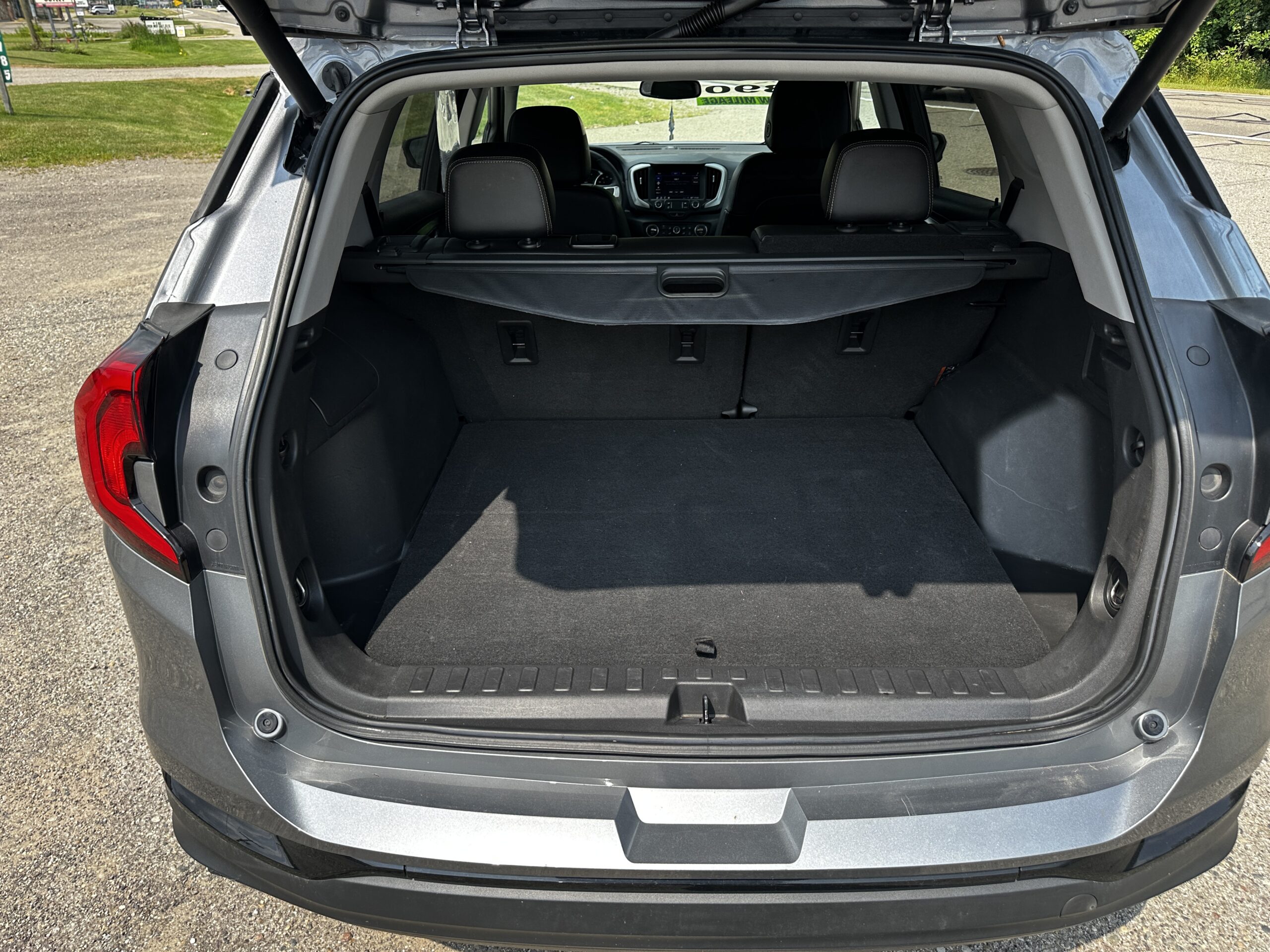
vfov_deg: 56.8
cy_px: 476
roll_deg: +0.1
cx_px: 635
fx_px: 881
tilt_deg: -26.7
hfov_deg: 71.6
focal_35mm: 24
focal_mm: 6.86
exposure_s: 1/1131
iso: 80
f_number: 1.78
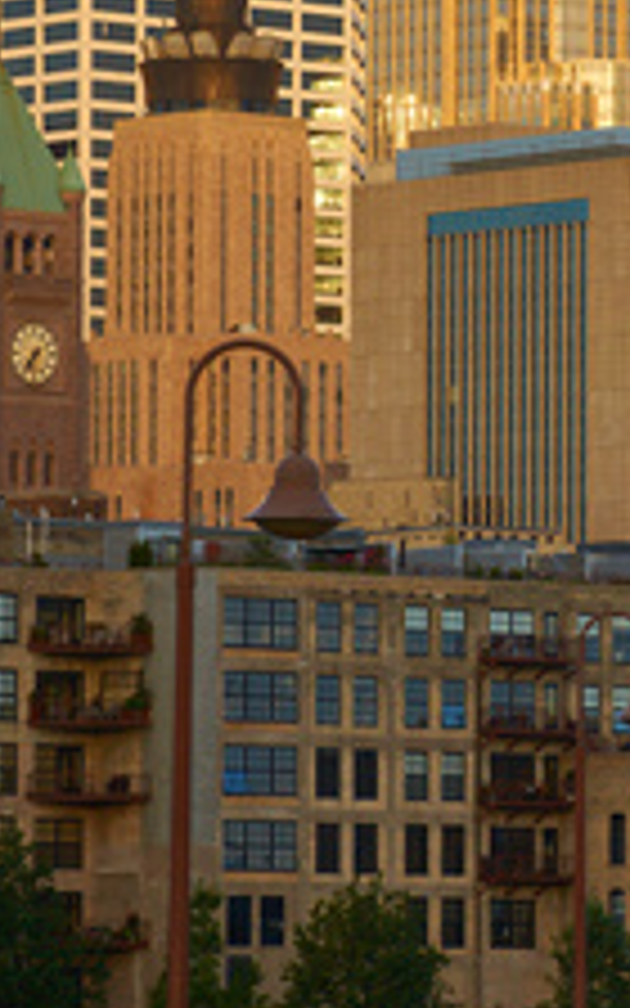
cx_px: 765
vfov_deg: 6.6
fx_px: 8763
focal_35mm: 319
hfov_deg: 4.1
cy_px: 214
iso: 200
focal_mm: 100
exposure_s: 1/250
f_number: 8
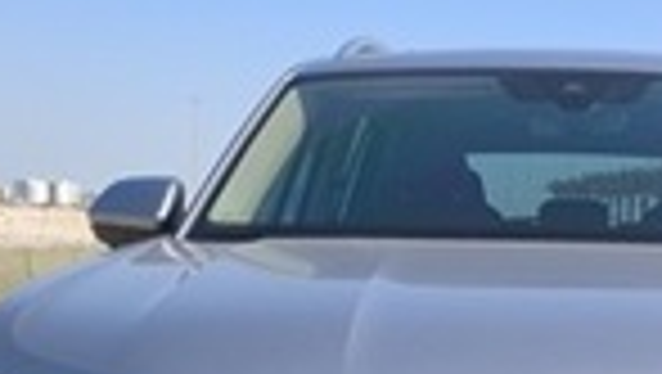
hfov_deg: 25.9
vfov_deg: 14.9
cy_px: 475
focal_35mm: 78
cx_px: 651
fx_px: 1370
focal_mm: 6.57
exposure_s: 1/2219
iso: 50
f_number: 1.6
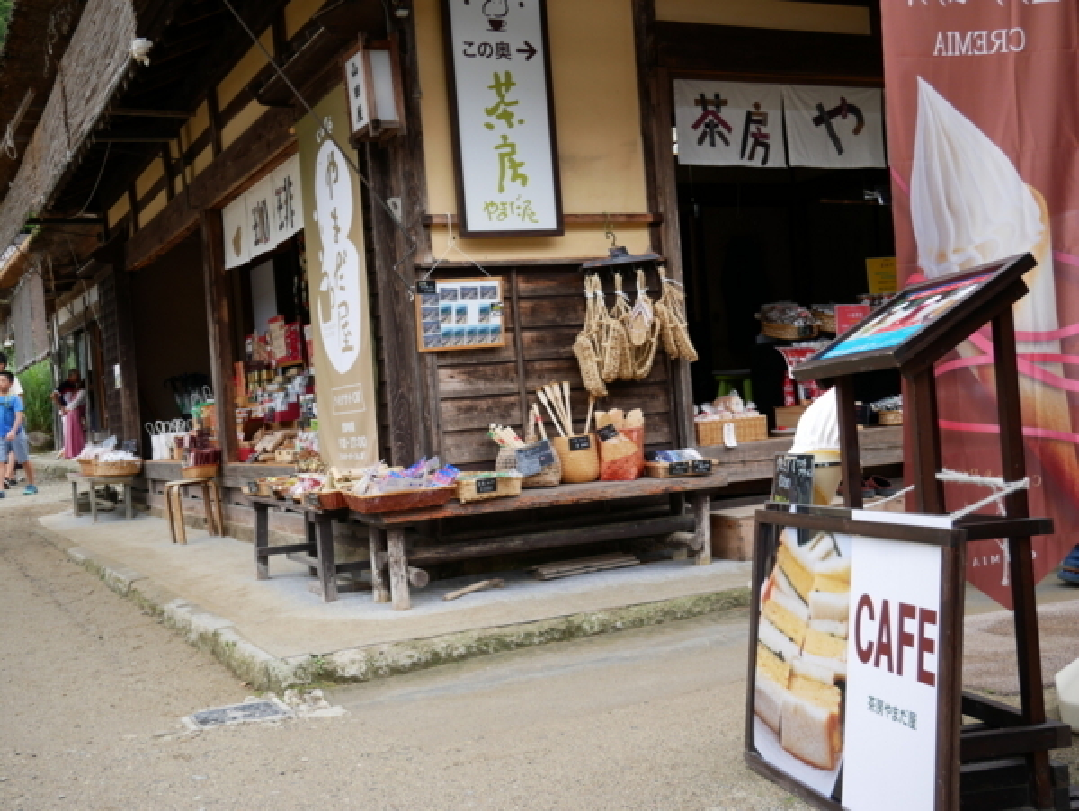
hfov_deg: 46.8
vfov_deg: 36.0
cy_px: 406
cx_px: 540
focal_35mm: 40
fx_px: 1248
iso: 200
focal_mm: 20
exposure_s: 1/125
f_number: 5
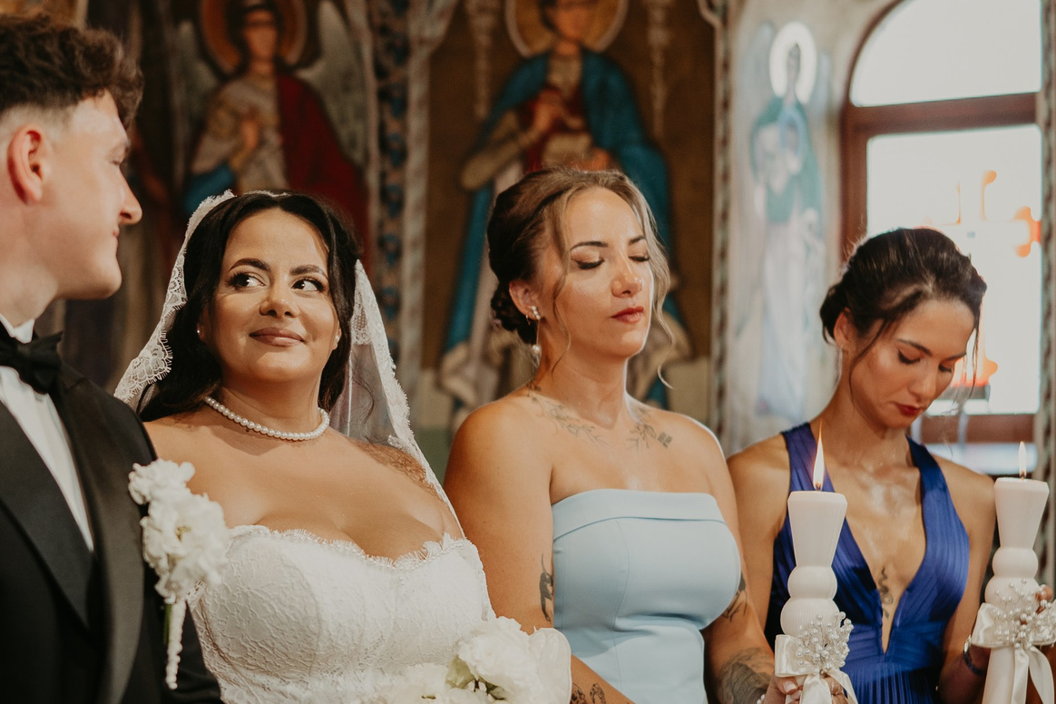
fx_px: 2258
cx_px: 288
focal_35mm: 77
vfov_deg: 17.7
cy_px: 445
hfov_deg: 26.0
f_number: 1.4
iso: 640
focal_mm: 35
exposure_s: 1/320
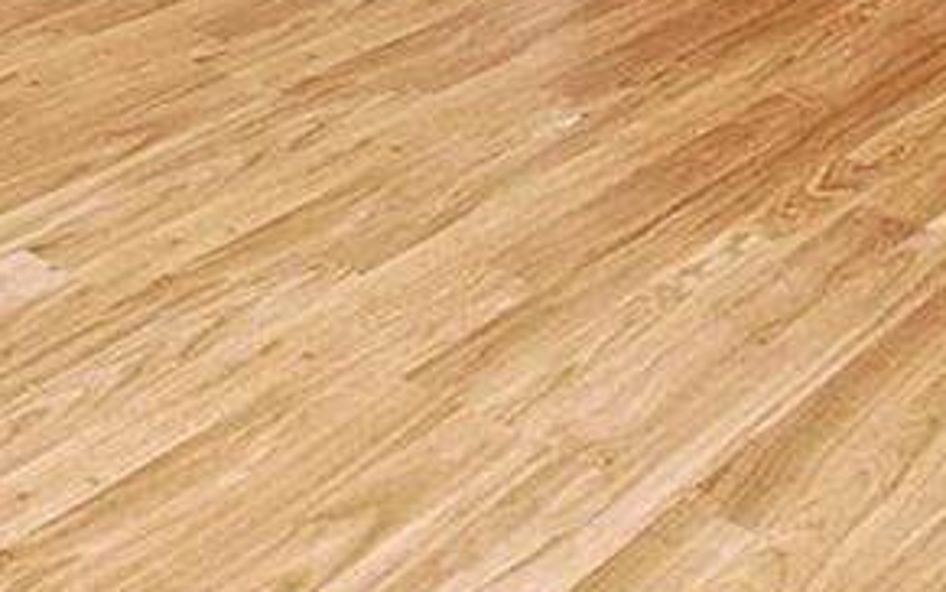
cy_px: -803
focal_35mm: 84
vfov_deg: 12.4
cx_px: 146
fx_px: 2166
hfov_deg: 24.1
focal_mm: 10
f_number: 4
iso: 200
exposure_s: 1/60
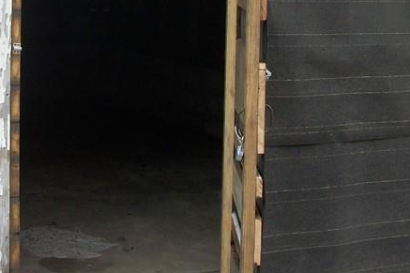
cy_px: -24
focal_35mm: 78
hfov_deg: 25.6
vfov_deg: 16.9
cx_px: 95
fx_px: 888
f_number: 2.9
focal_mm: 5.7
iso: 80
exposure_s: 1/125
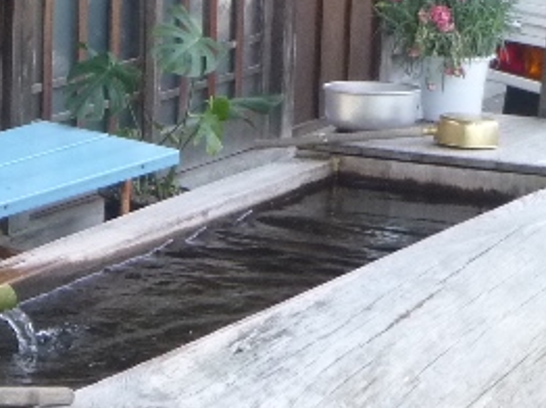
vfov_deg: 8.6
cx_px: -140
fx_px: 2710
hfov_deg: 11.2
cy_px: 10
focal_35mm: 172
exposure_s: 1/80
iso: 200
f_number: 4.7
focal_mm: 7.9
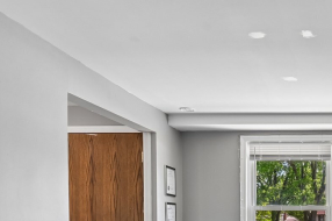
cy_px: 221
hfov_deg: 40.2
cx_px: 339
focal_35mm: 42
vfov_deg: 29.7
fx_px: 387
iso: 280
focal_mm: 16
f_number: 8
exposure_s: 1/15
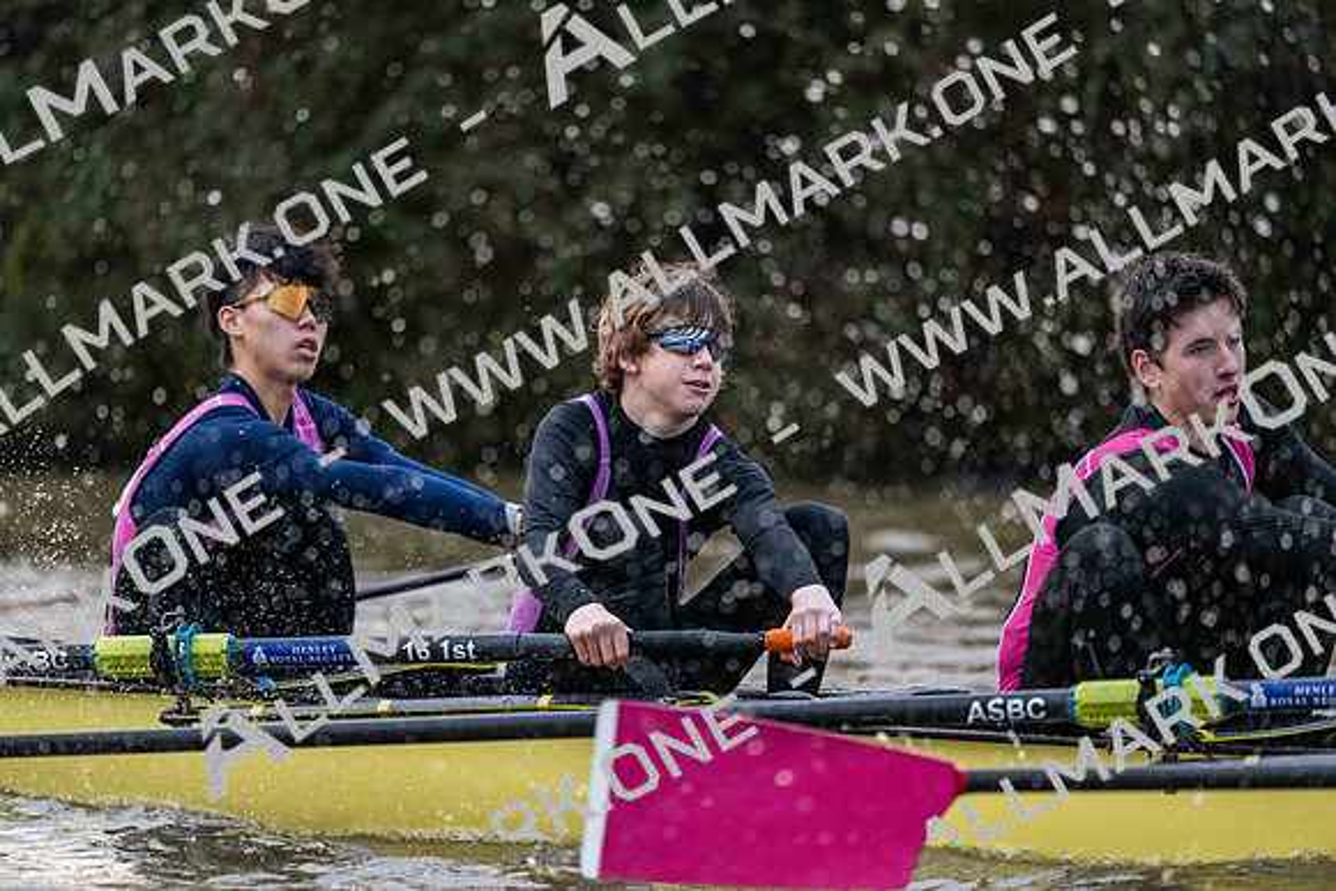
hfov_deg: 5.2
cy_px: 446
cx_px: 668
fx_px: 14847
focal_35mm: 400
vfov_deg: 3.4
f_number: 4.5
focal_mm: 400
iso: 9000
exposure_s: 1/1600
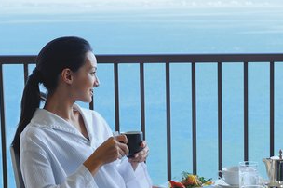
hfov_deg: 20.7
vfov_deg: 13.9
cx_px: 203
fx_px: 770
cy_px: 102
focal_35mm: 98
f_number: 8
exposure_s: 1/200
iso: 200
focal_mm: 62
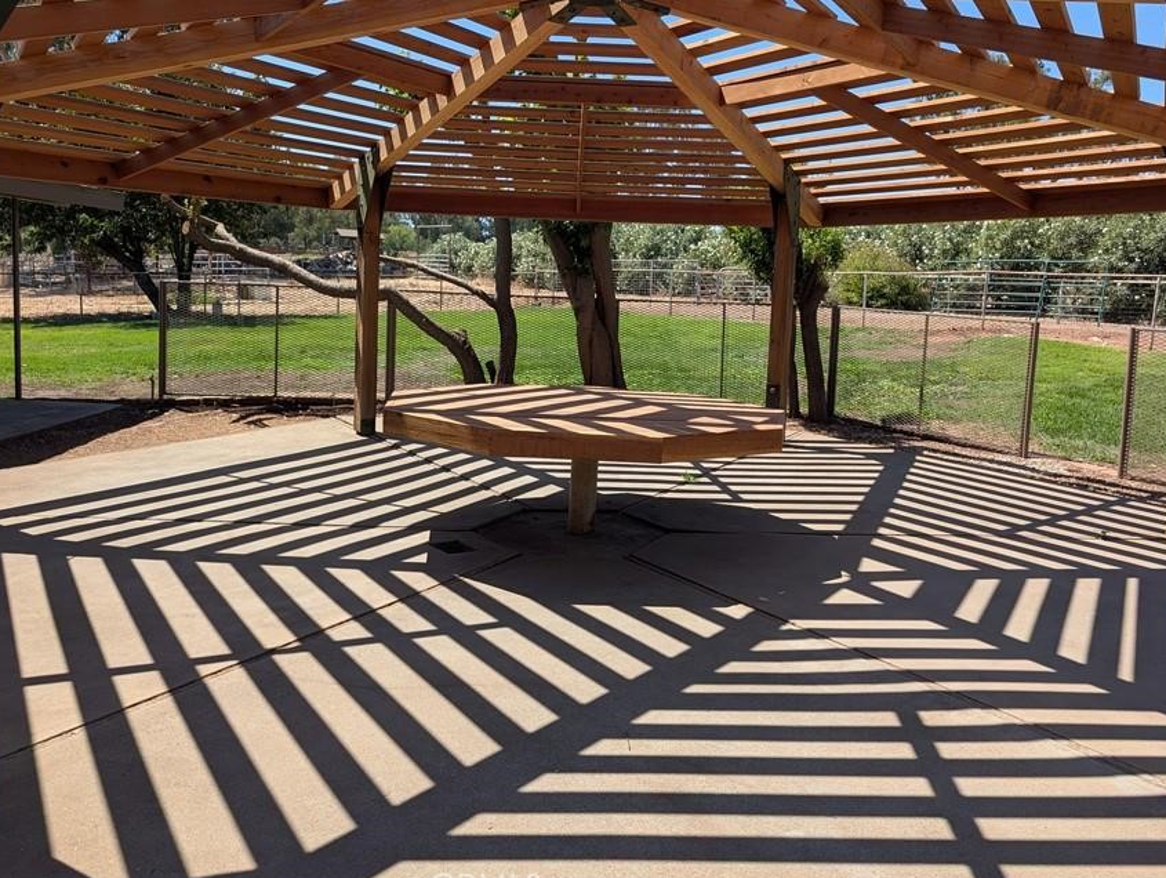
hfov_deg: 61.6
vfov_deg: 48.2
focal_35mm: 29
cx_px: 604
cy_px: 375
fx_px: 978
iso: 20
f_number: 1.68
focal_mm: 6.9
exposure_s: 1/786
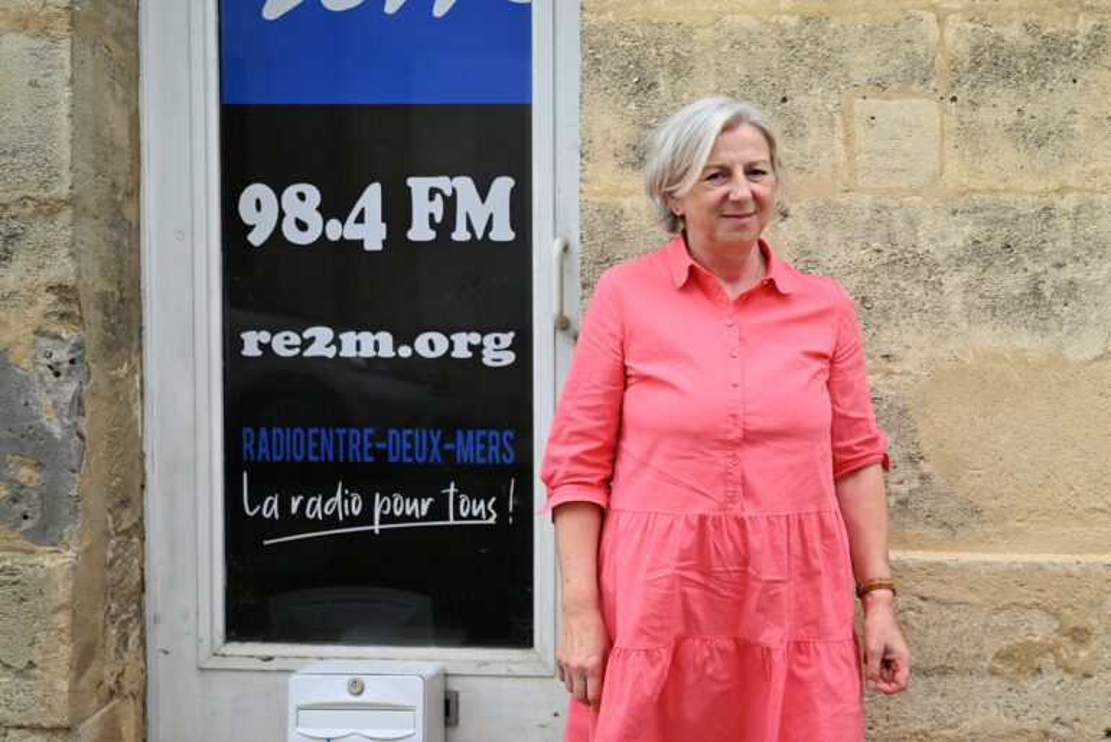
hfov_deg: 54.4
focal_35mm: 35
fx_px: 1080
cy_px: 371
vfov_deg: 37.9
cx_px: 556
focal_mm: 35
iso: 250
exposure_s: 1/1600
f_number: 2
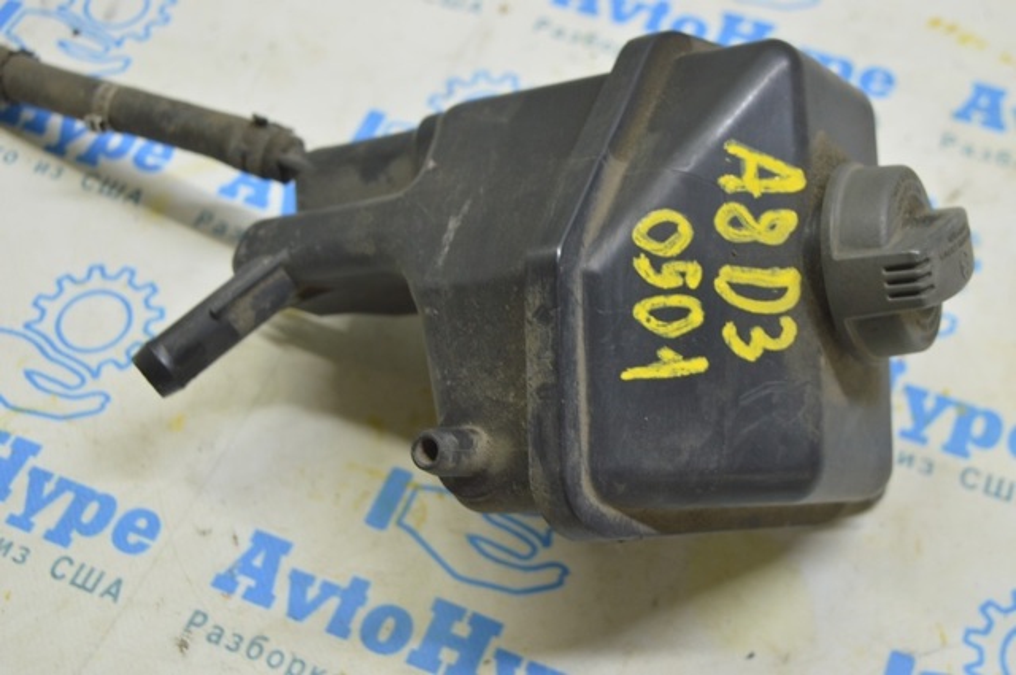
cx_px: 508
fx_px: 1480
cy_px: 338
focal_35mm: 52
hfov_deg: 37.9
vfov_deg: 25.7
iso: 400
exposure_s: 1/20
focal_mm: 35
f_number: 5.6
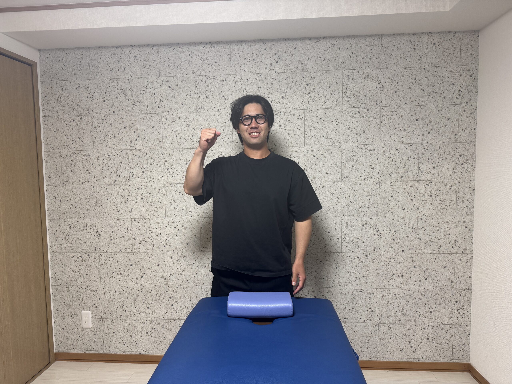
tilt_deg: -4.2
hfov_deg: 71.6
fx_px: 355
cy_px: 192
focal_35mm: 24
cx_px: 256
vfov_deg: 56.8
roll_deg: +1.0
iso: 160
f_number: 1.78
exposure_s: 1/50
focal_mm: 6.76
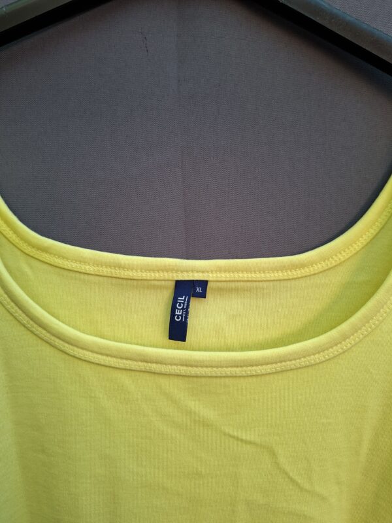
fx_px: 347
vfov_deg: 73.9
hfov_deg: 58.9
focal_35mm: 23
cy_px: 262
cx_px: 196
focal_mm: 5.54
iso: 64
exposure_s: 1/100
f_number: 1.8
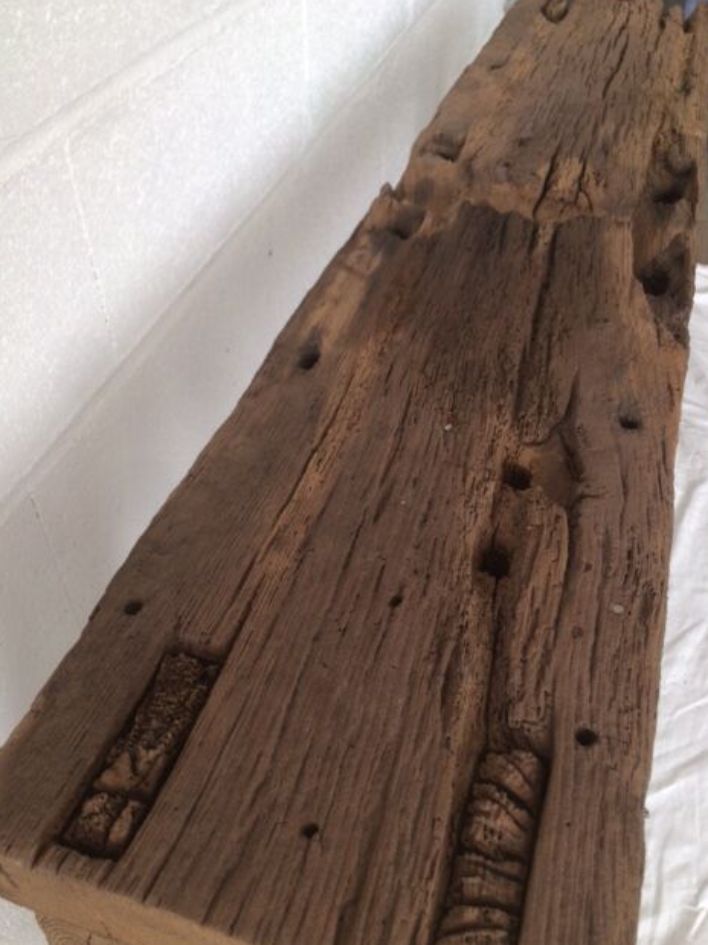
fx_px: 818
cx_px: 362
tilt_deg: -46.9
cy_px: 475
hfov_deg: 46.8
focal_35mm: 30
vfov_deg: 60.0
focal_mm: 4.15
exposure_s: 1/50
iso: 50
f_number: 2.2
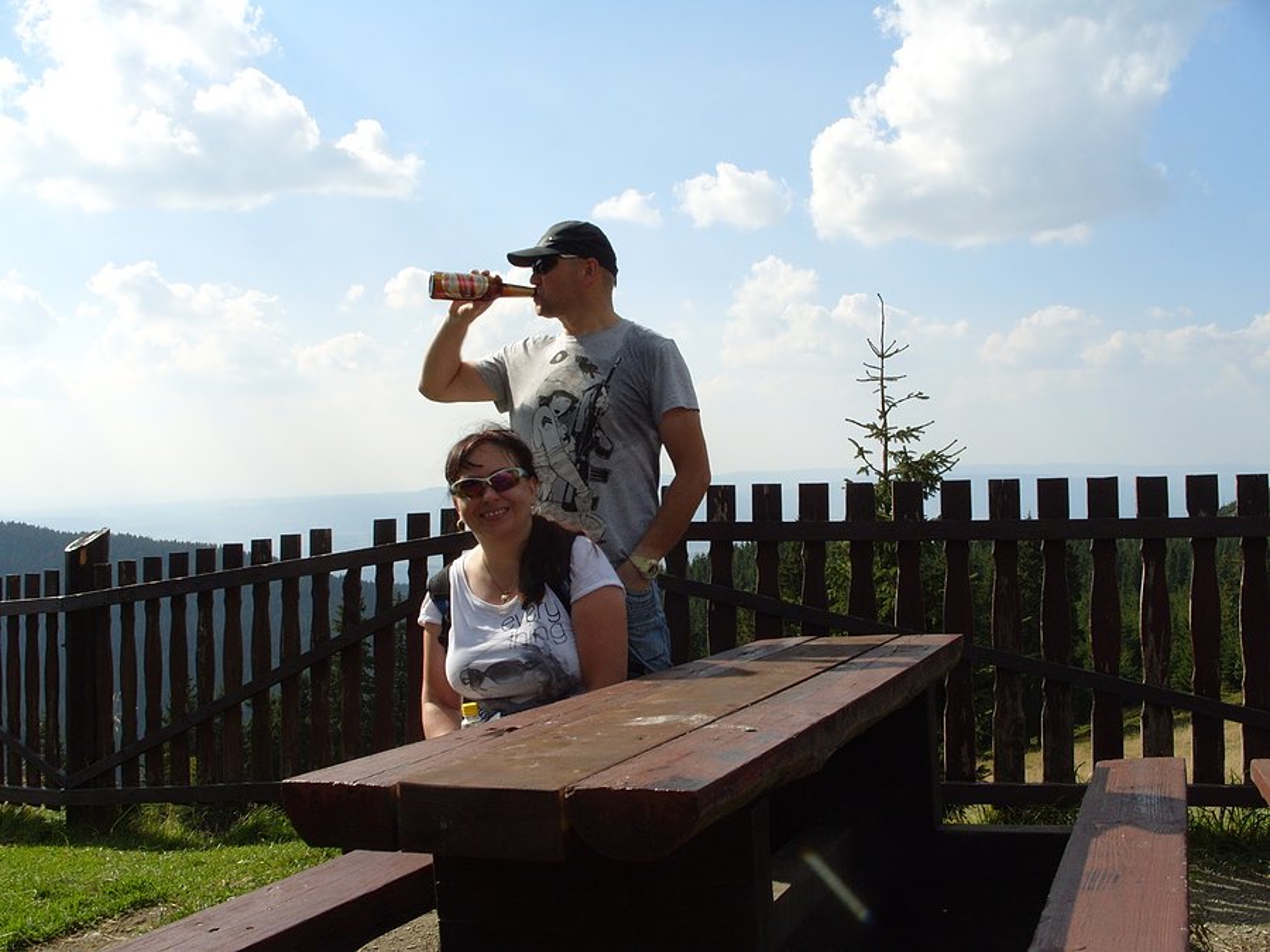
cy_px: 476
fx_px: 1284
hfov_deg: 52.6
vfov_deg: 40.7
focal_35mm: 35
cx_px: 635
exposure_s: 1/500
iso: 80
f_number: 6.8
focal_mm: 7.8
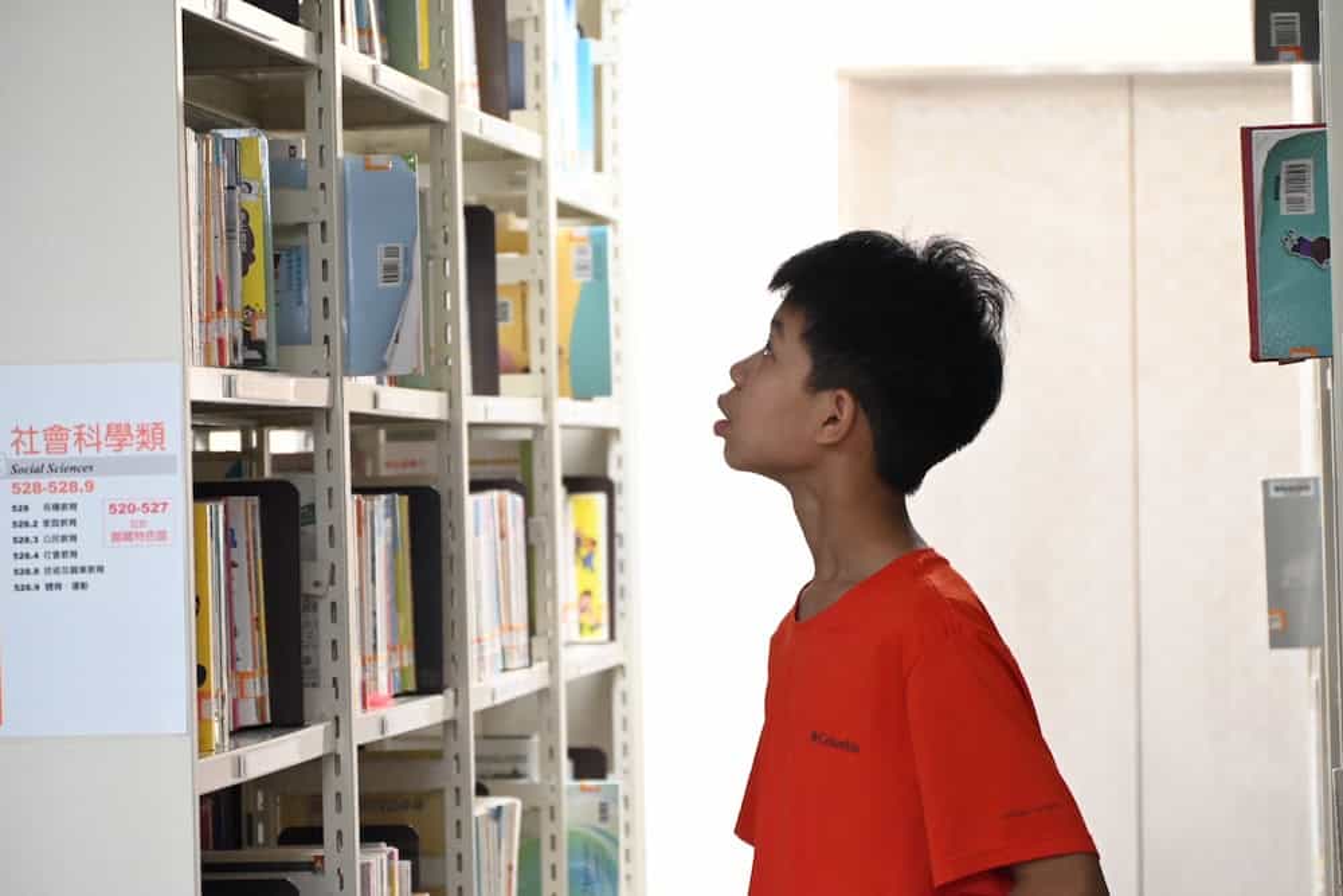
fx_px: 5876
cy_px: 448
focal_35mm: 158
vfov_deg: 8.7
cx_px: 672
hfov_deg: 13.0
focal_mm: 105
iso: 3600
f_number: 6
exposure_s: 1/60
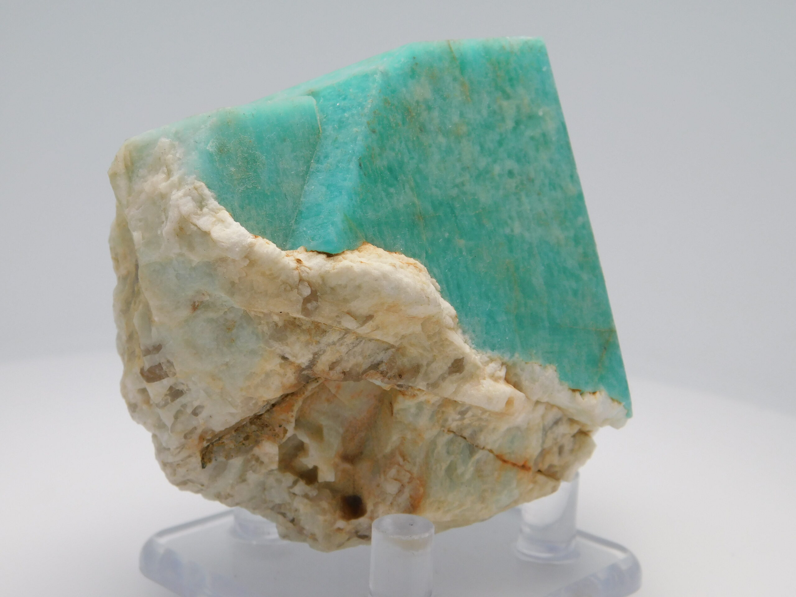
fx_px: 1357
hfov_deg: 32.7
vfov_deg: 24.8
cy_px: 298
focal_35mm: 59
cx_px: 398
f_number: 4
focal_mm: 10.4
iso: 125
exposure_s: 1/250
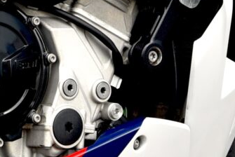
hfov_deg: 5.3
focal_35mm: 382
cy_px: -28
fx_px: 2496
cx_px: -270
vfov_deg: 3.6
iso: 200
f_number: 5
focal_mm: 50
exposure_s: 1/100
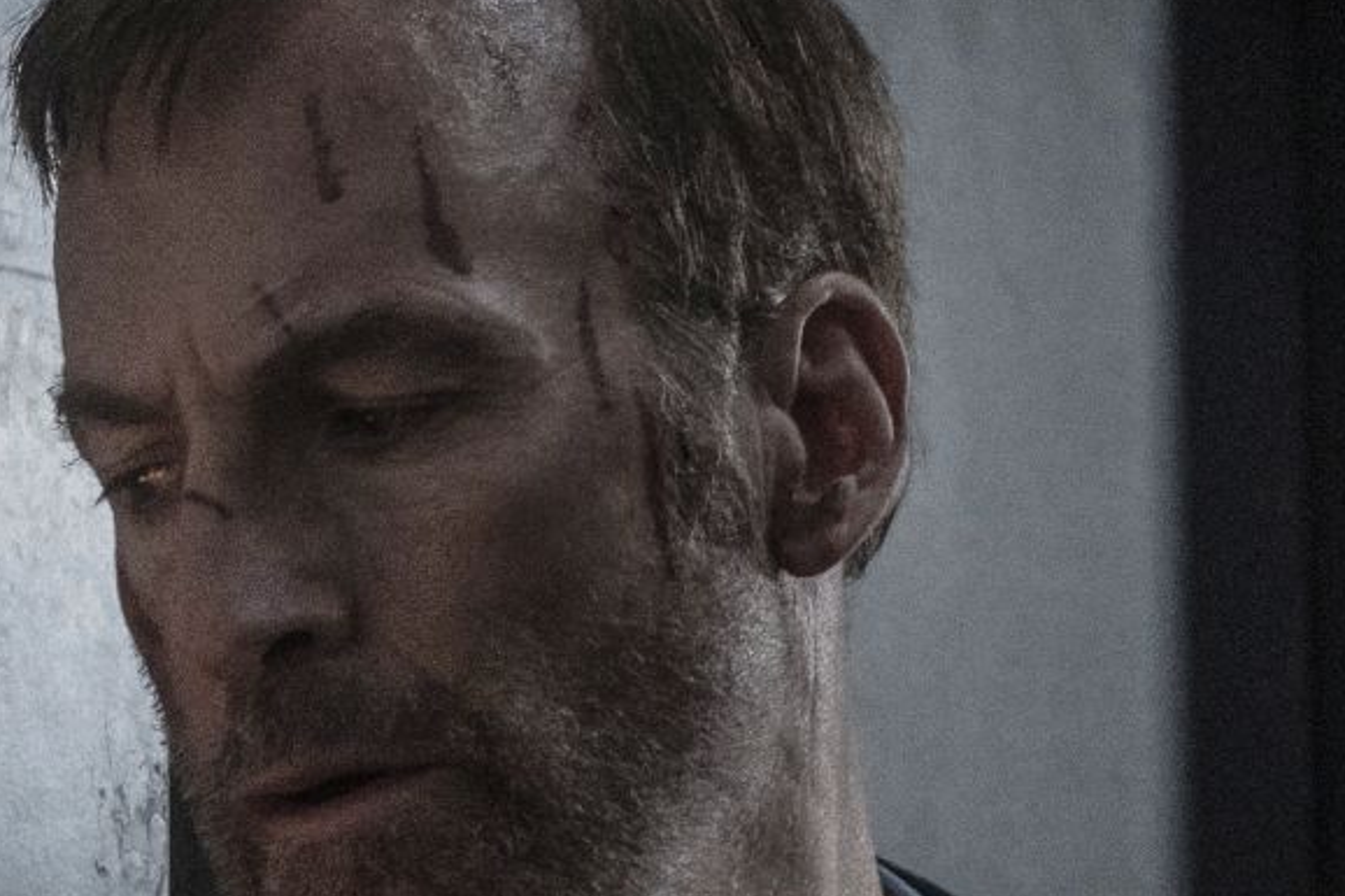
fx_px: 10047
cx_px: -261
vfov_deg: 5.1
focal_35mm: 269
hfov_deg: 7.6
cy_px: 1147
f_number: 5.6
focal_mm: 70
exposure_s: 1/200
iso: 6400
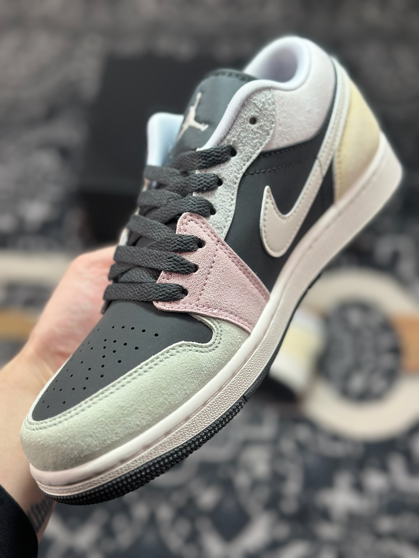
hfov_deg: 30.3
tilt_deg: -56.3
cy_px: 279
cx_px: 210
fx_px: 775
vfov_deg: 39.7
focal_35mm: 48
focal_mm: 6.86
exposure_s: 1/797
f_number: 1.78
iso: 80
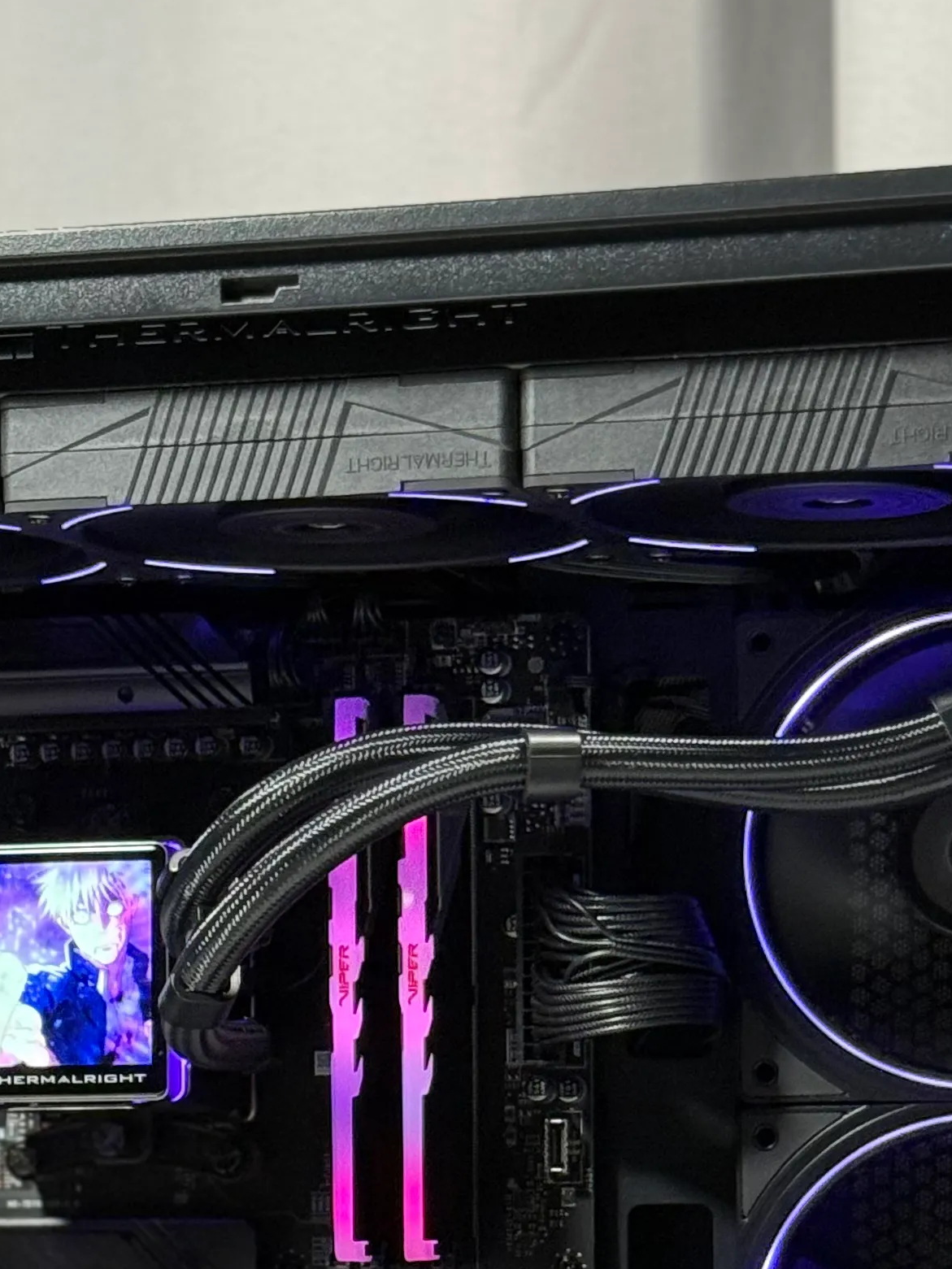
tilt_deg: +1.7
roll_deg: +0.7
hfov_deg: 11.9
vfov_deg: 15.7
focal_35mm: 124
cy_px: 1193
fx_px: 4546
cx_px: 343
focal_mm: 6.76
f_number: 1.78
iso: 250
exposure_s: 1/60
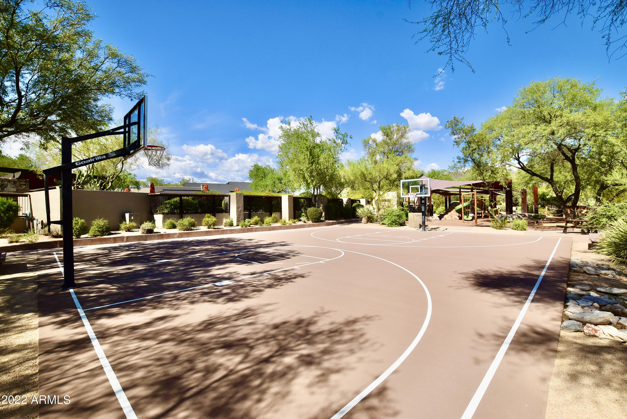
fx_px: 261
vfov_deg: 77.4
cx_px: 314
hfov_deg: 100.3
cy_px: 210
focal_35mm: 15
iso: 200
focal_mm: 10
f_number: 10
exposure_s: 1/400
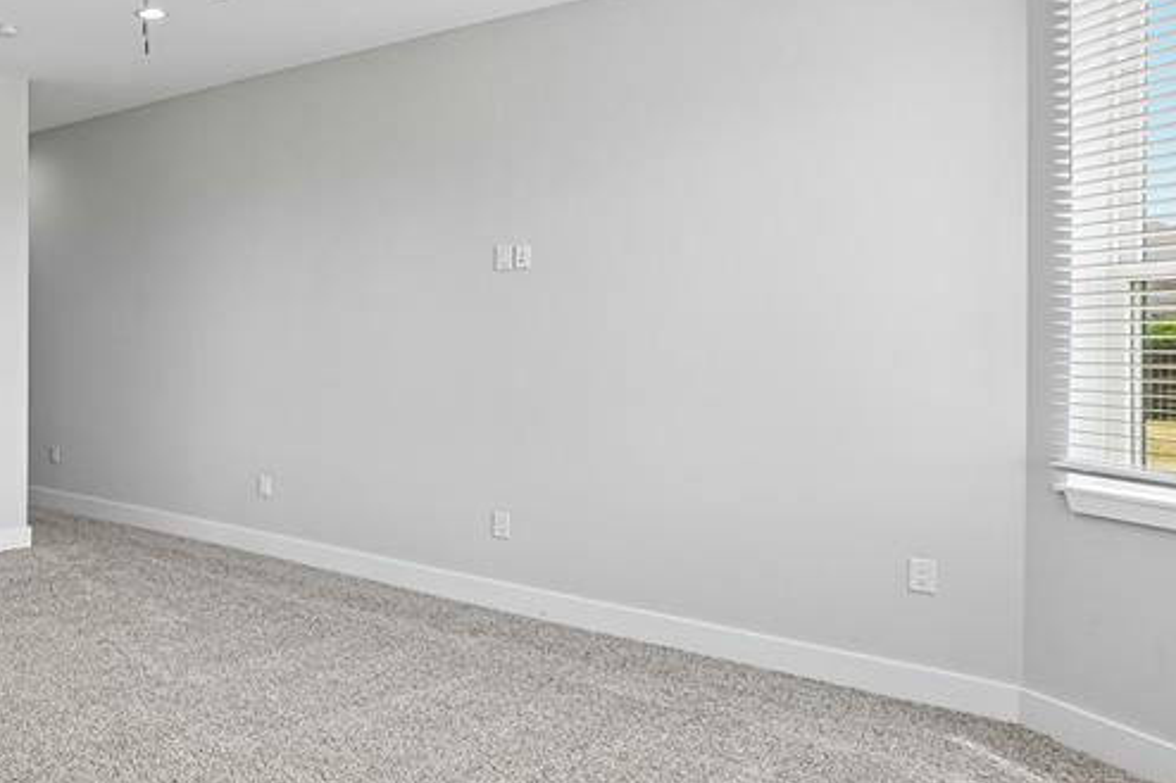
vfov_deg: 44.8
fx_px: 947
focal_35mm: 29
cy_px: 343
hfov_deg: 53.8
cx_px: 74
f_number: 8
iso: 400
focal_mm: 14
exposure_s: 1/60
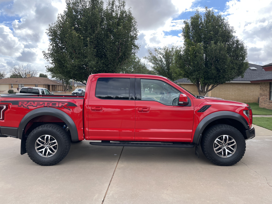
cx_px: 136
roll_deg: -0.4
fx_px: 204
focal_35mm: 26
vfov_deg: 53.1
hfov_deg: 67.3
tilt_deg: -2.3
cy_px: 102
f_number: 1.6
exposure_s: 1/1233
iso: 32
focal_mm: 4.2
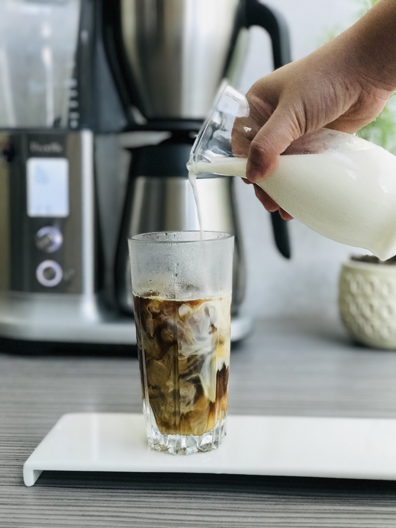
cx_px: 198
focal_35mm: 57
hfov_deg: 25.7
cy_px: 264
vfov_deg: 33.8
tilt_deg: -7.5
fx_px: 869
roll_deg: +1.7
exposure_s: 1/60
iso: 160
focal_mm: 6.6
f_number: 2.8
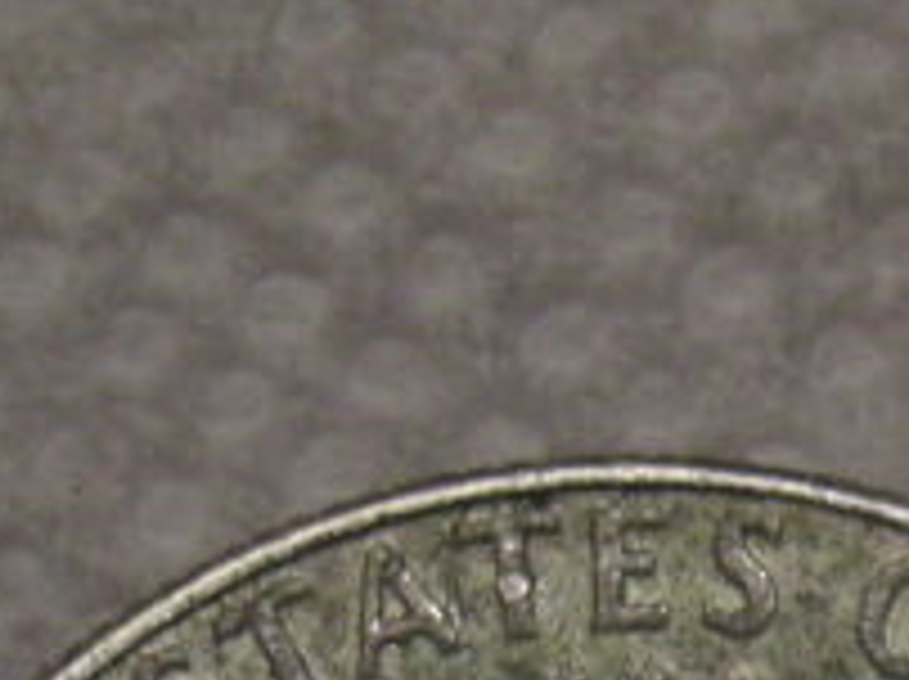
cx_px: 1575
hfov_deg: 5.2
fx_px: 9888
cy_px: 1401
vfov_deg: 3.9
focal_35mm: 377
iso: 208
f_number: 3.9
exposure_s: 1/59
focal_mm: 12.3
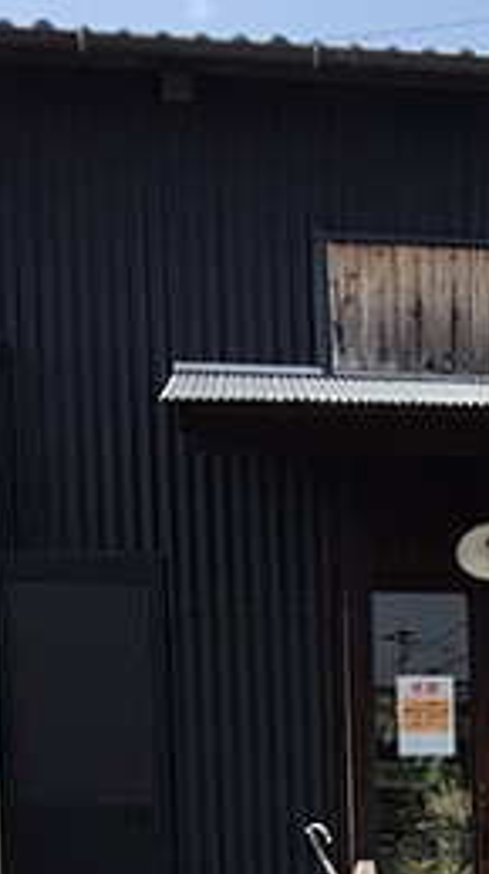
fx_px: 2198
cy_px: 926
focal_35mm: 95
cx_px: 762
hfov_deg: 12.0
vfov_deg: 21.5
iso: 32
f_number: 2.2
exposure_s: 1/1236
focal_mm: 4.15
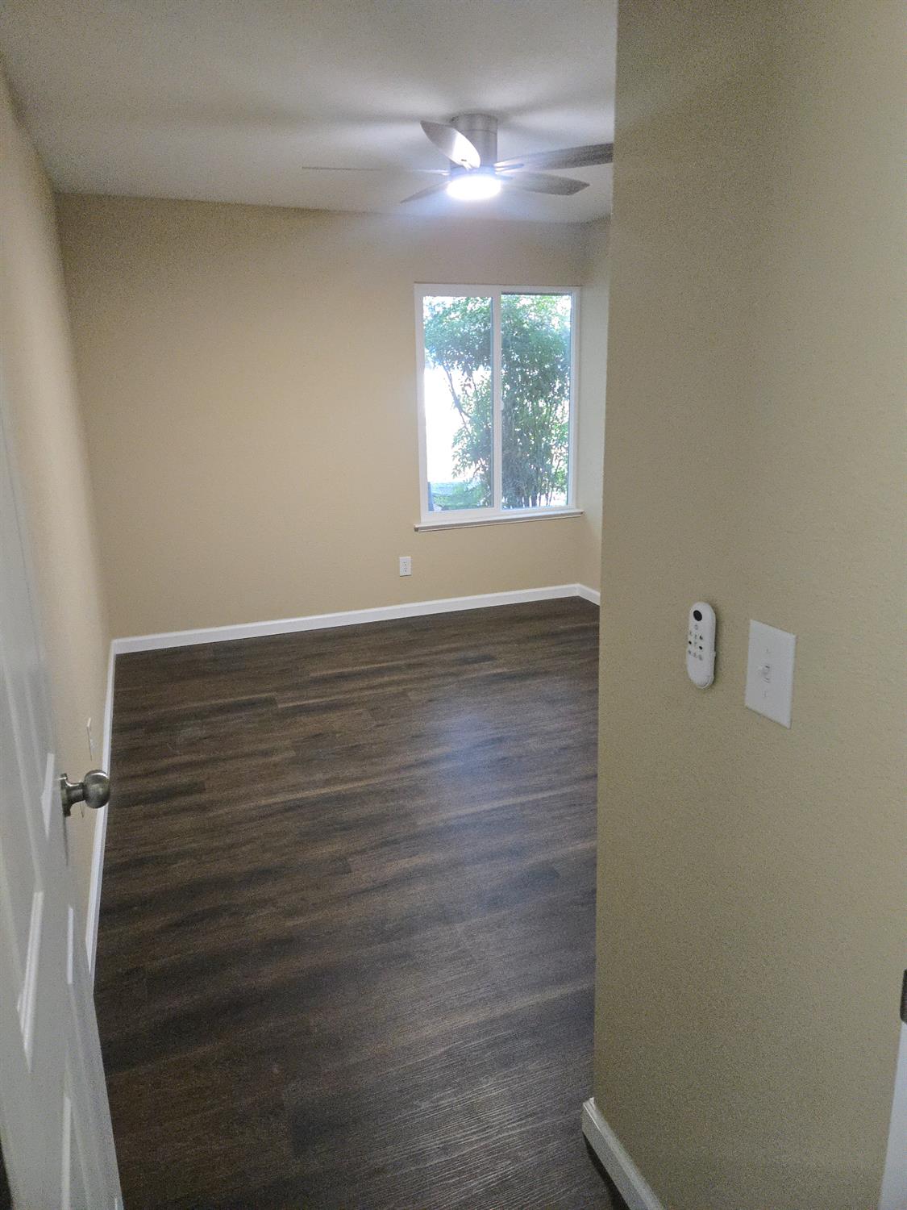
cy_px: 605
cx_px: 454
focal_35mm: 23
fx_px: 804
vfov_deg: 73.9
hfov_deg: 58.9
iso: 800
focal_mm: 5.4
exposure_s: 1/120
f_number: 1.8
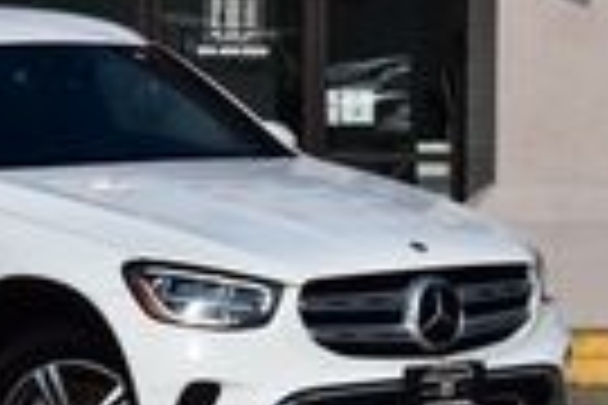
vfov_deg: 7.7
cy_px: 153
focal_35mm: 178
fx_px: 3006
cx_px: 68
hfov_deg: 11.5
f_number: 11
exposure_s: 1/640
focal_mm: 40
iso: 200
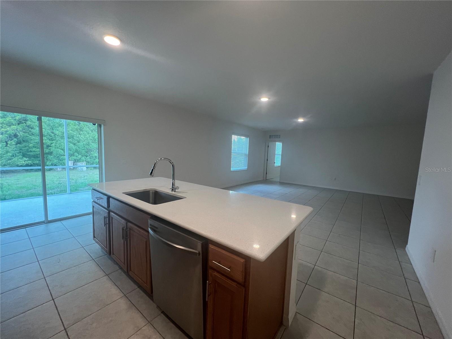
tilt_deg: -2.8
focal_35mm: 13
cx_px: 226
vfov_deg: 89.9
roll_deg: -2.3
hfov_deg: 106.2
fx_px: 170
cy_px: 170
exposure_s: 1/120
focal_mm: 1.57
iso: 160
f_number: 1.8
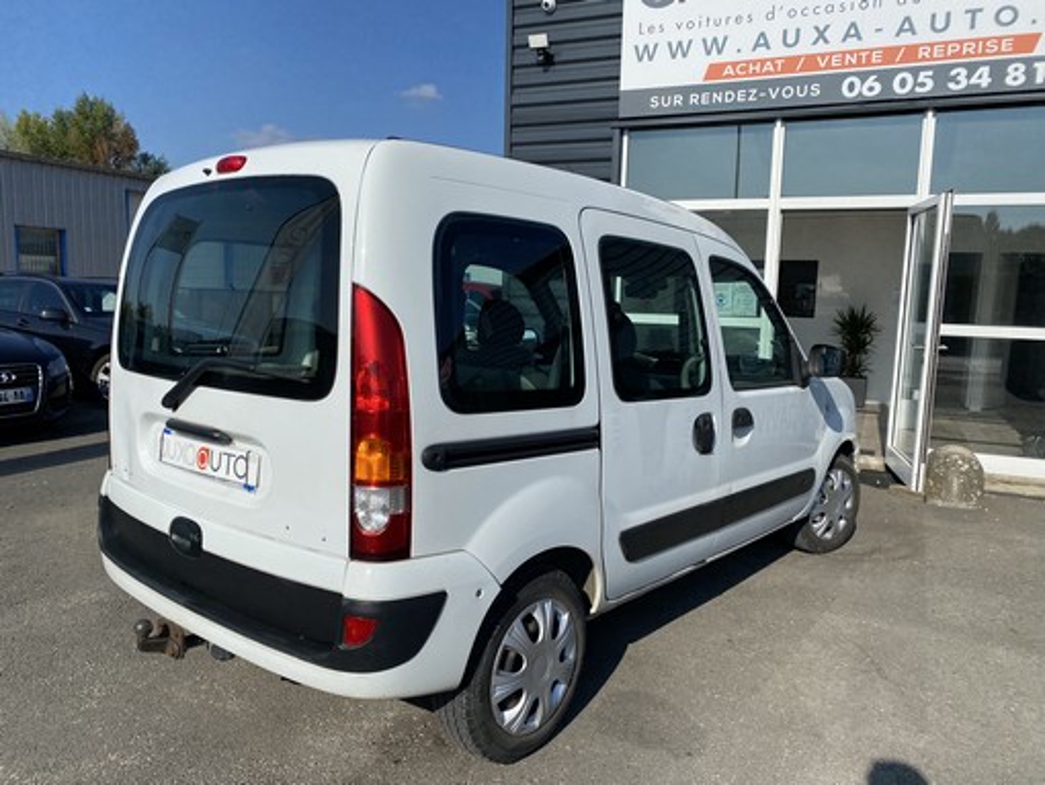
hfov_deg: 67.3
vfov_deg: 53.1
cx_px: 522
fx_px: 785
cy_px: 392
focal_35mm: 26
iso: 32
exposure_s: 1/5236
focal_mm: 4.25
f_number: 1.8
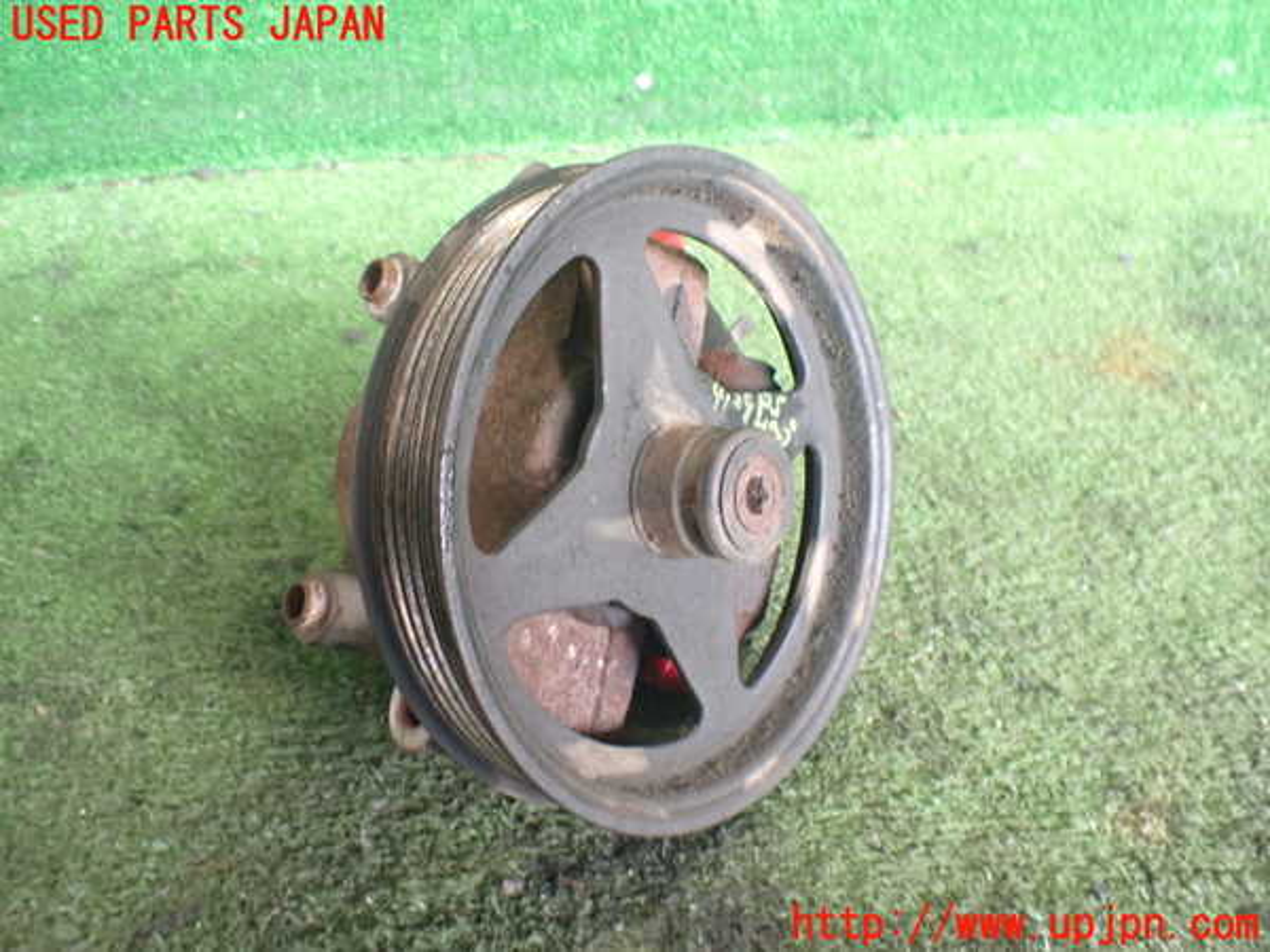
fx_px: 1101
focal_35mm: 30
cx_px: 635
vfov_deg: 46.8
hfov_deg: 60.0
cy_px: 476
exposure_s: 1/60
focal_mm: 5.4
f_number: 2.3
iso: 800
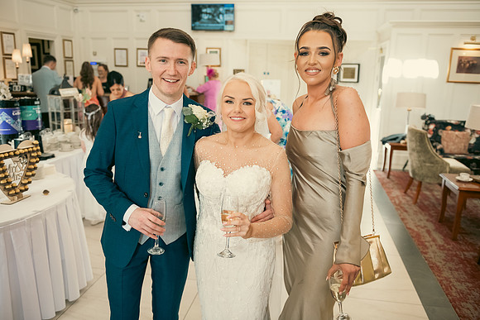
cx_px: 240
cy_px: 160
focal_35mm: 31
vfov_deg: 42.3
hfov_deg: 60.3
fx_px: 413
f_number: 3.5
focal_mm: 31
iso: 800
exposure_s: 1/160
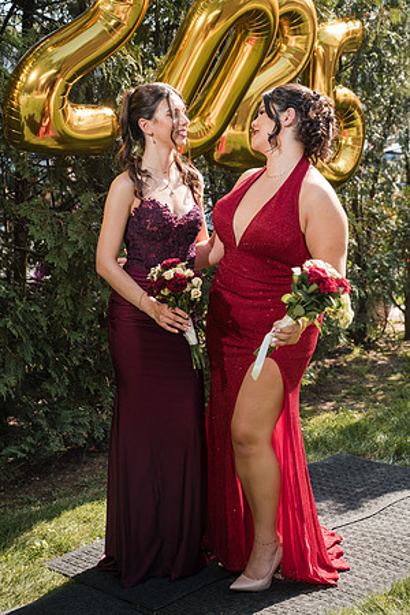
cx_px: 205
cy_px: 308
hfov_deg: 21.9
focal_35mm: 62
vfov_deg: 32.4
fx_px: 1059
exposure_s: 1/250
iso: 200
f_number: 5
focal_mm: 62
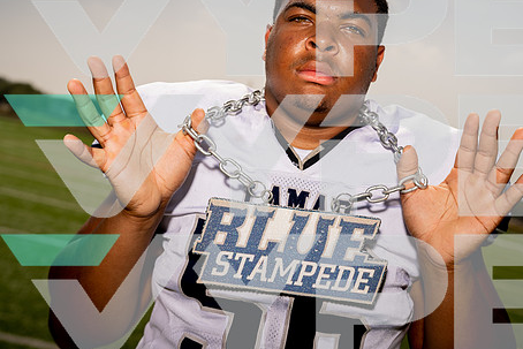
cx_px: 297
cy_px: 156
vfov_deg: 22.6
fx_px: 872
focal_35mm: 60
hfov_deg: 33.3
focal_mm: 47
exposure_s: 1/1250
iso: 100
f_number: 4.5
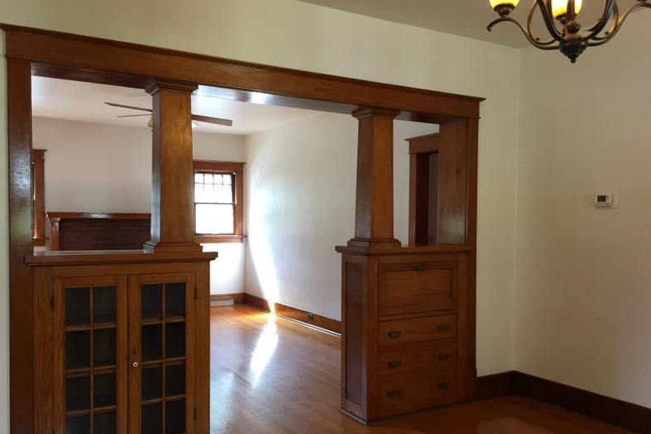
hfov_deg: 60.3
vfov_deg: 42.3
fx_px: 561
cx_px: 326
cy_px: 245
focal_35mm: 31
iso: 40
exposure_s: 1/30
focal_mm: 4.15
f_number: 2.2
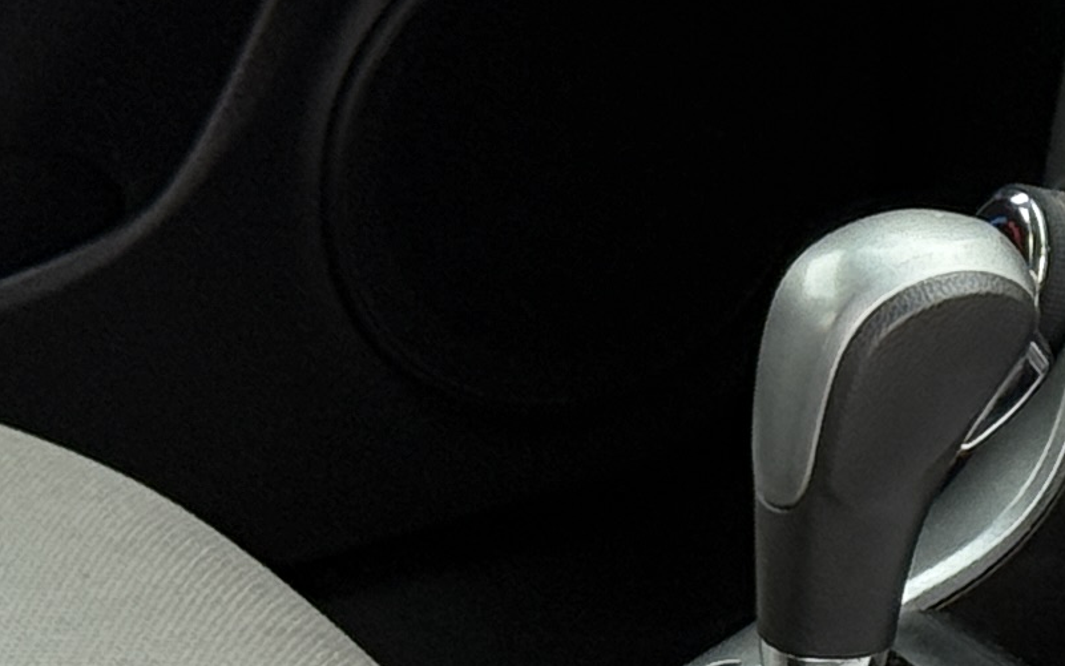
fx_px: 7432
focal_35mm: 256
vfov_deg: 5.1
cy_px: 24
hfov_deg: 7.9
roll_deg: +3.0
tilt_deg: -17.5
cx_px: 1891
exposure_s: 1/885
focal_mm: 6.76
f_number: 1.78
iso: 64
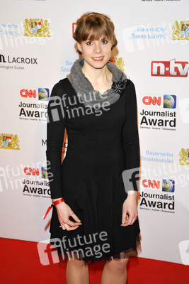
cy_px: 142
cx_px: 94
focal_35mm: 66
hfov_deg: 20.6
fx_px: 519
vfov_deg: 30.5
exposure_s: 1/250
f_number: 6.3
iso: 640
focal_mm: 66
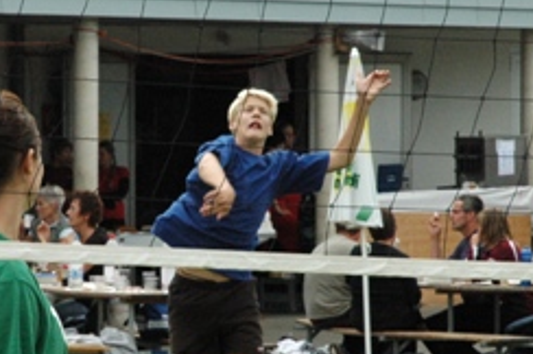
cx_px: 225
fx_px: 4066
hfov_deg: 7.5
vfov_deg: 5.0
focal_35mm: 275
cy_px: 169
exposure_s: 1/640
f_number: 13
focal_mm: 70
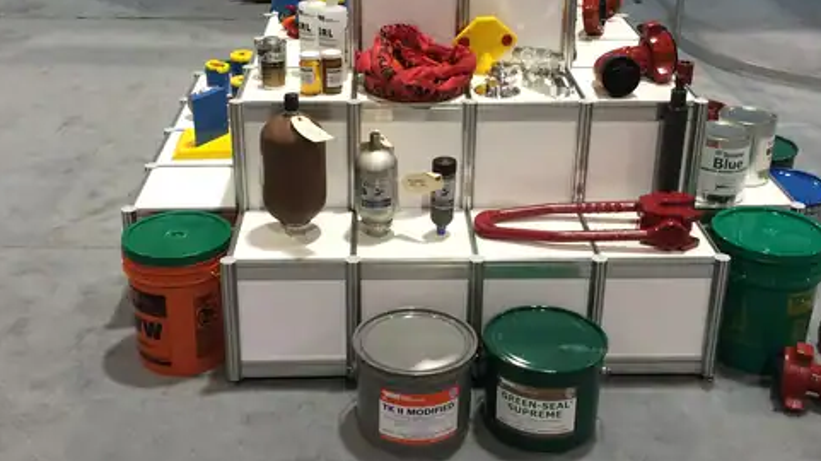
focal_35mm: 46
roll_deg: +0.0
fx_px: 1001
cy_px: 173
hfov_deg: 44.6
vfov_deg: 25.9
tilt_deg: -20.8
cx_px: 418
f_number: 2.2
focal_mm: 4.15
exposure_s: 1/30
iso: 50
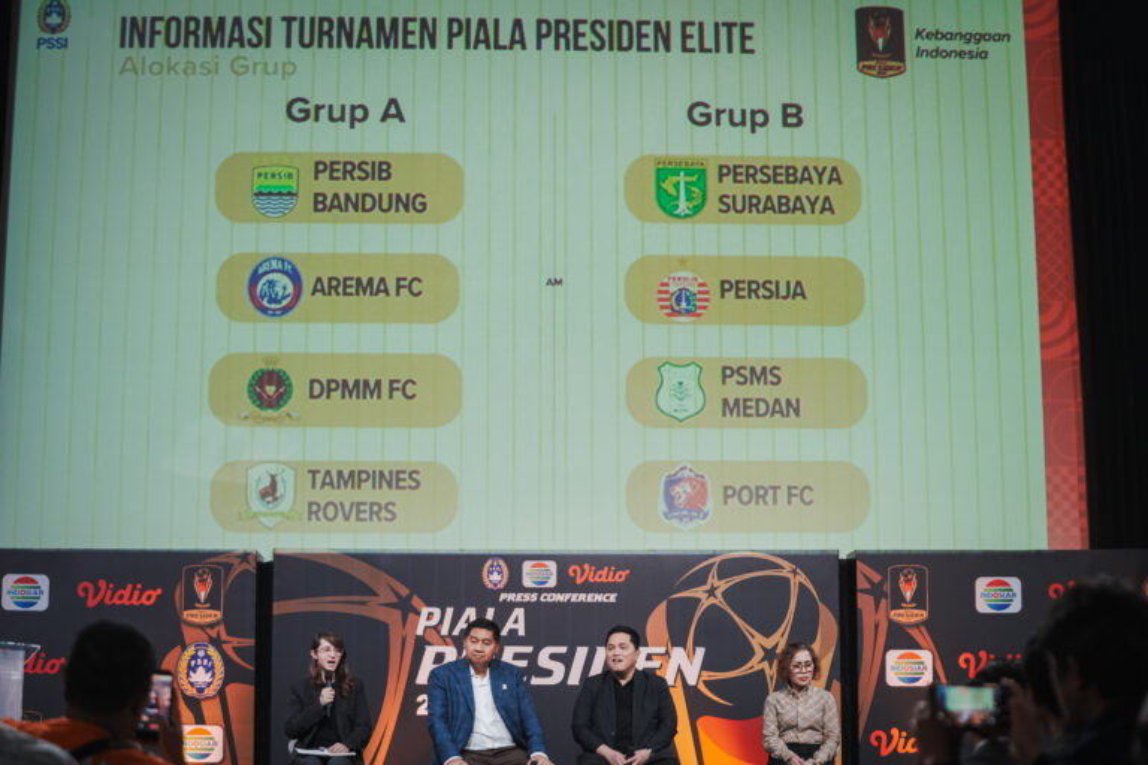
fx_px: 2232
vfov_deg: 19.5
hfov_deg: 28.8
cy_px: 382
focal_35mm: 70
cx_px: 574
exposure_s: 1/320
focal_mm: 70
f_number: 3.5
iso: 1600
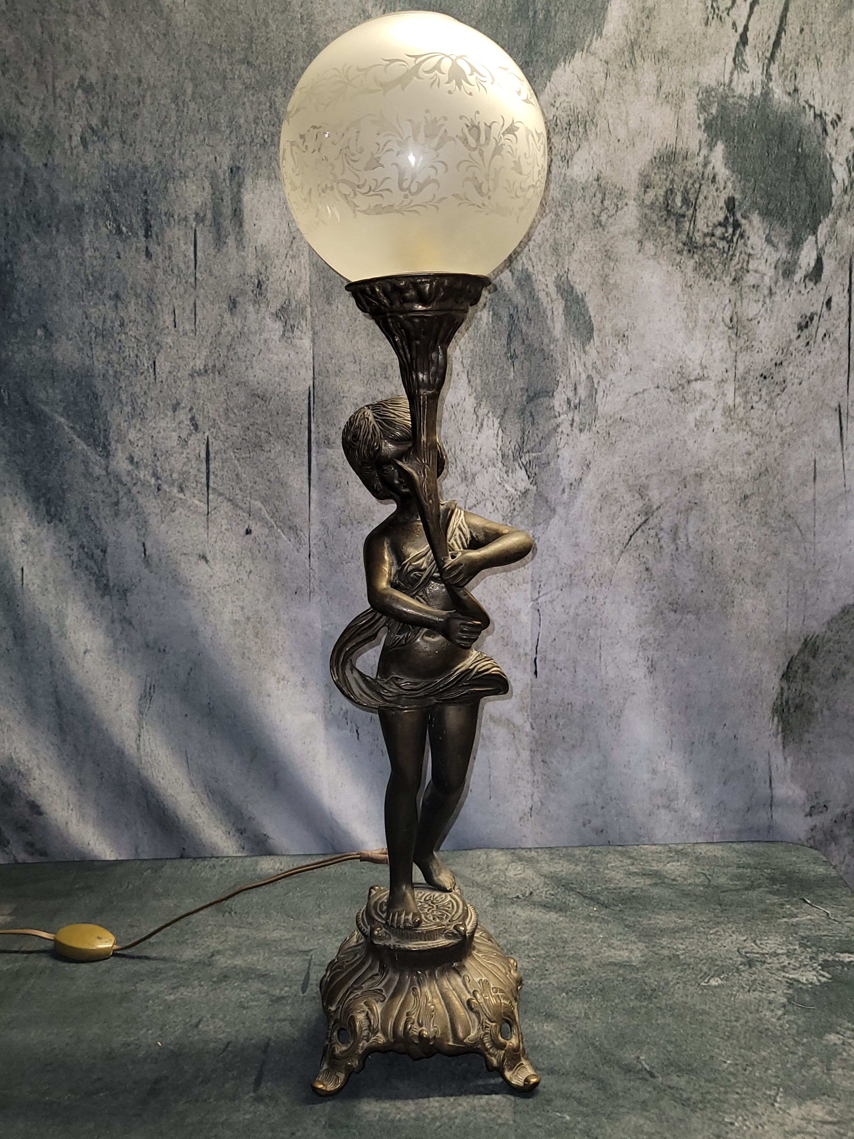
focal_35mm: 26
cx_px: 427
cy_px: 570
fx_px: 855
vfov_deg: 67.3
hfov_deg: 53.1
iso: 100
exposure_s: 1/25
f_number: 1.8
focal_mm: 5.4
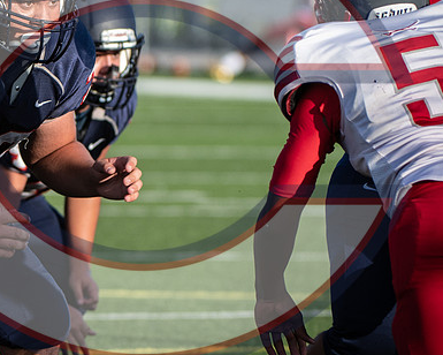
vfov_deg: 2.5
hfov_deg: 3.2
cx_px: 6
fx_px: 7998
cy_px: 117
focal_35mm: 610
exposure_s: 1/1000
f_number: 4
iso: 200
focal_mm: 210
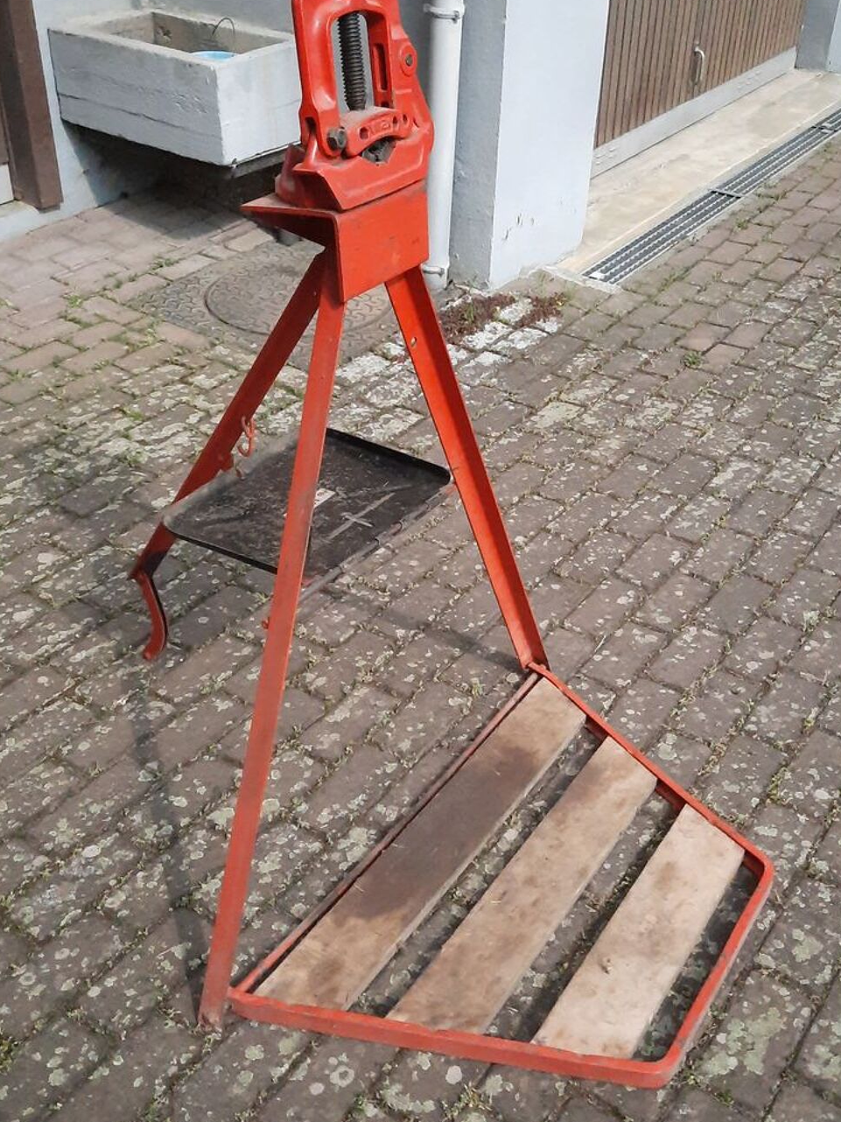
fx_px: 843
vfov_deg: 67.3
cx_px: 435
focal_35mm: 26
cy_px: 556
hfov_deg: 53.0
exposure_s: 1/15873
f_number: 2
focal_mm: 4.6
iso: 3200
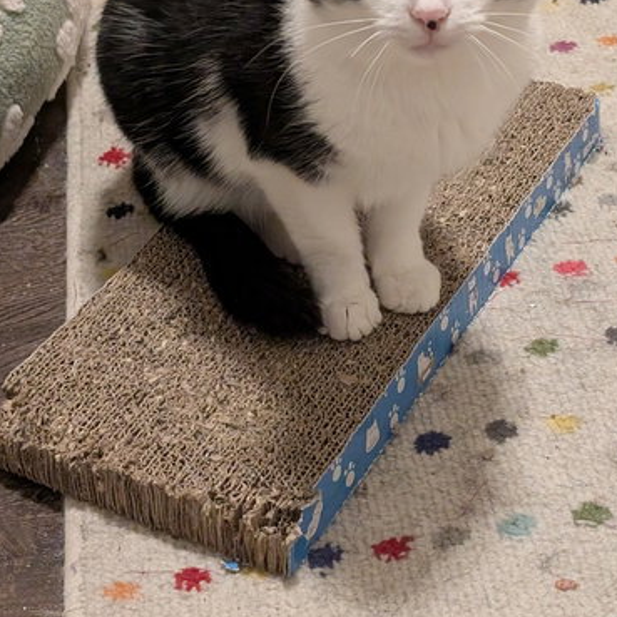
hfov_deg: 22.2
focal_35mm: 78
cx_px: 334
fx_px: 1573
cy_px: 159
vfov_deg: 22.0
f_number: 1.68
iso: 1851
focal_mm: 6.9
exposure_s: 1/120
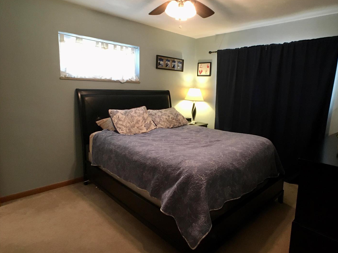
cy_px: 122
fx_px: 322
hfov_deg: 55.2
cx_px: 191
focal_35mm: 33
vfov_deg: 43.0
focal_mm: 4.15
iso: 200
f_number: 2.2
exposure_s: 1/30
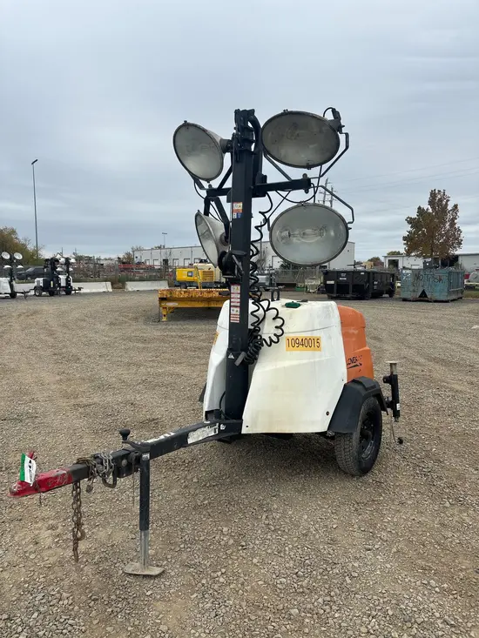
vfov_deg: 67.3
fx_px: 480
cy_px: 319
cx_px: 240
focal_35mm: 26
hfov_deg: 53.1
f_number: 1.6
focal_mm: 5.96
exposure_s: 1/997
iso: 50
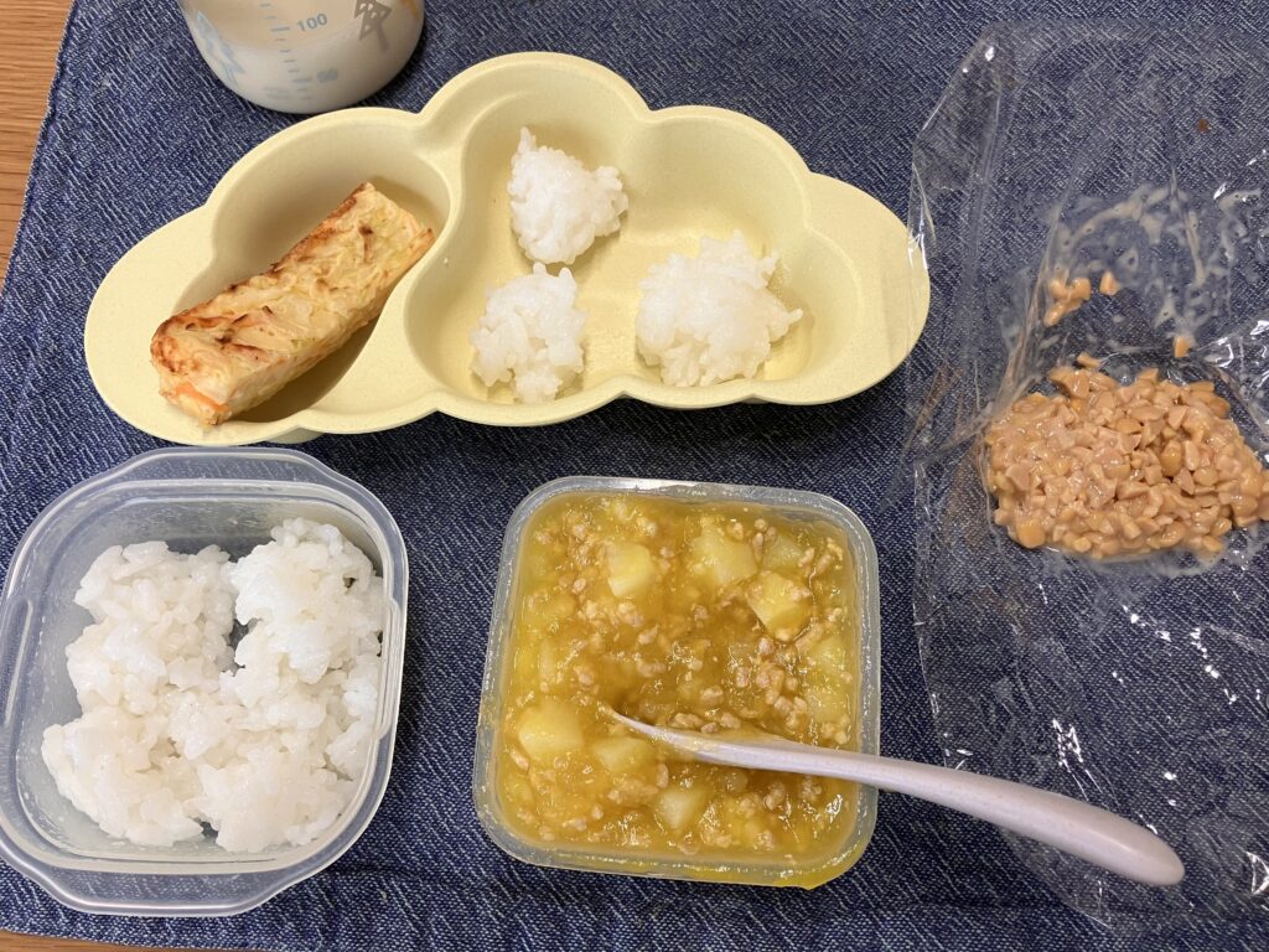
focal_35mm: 28
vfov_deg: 49.7
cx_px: 634
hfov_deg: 63.4
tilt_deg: -70.5
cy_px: 476
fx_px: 1026
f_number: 1.8
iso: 64
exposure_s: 1/60
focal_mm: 3.99
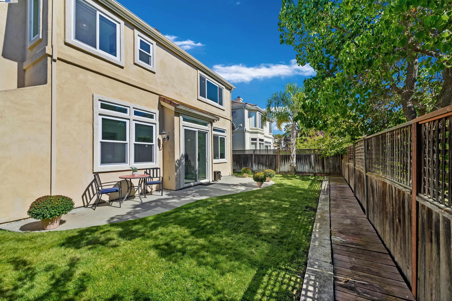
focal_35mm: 14
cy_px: 150
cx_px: 226
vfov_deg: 81.1
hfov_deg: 104.3
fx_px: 176
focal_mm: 14
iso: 200
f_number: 8
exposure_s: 1/80
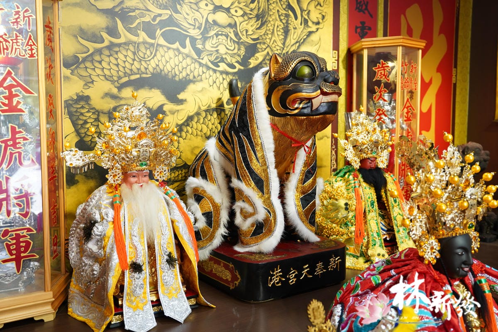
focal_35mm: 34
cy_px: 166
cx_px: 249
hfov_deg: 55.8
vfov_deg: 38.9
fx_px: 470
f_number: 4
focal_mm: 34
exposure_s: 1/125
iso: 800
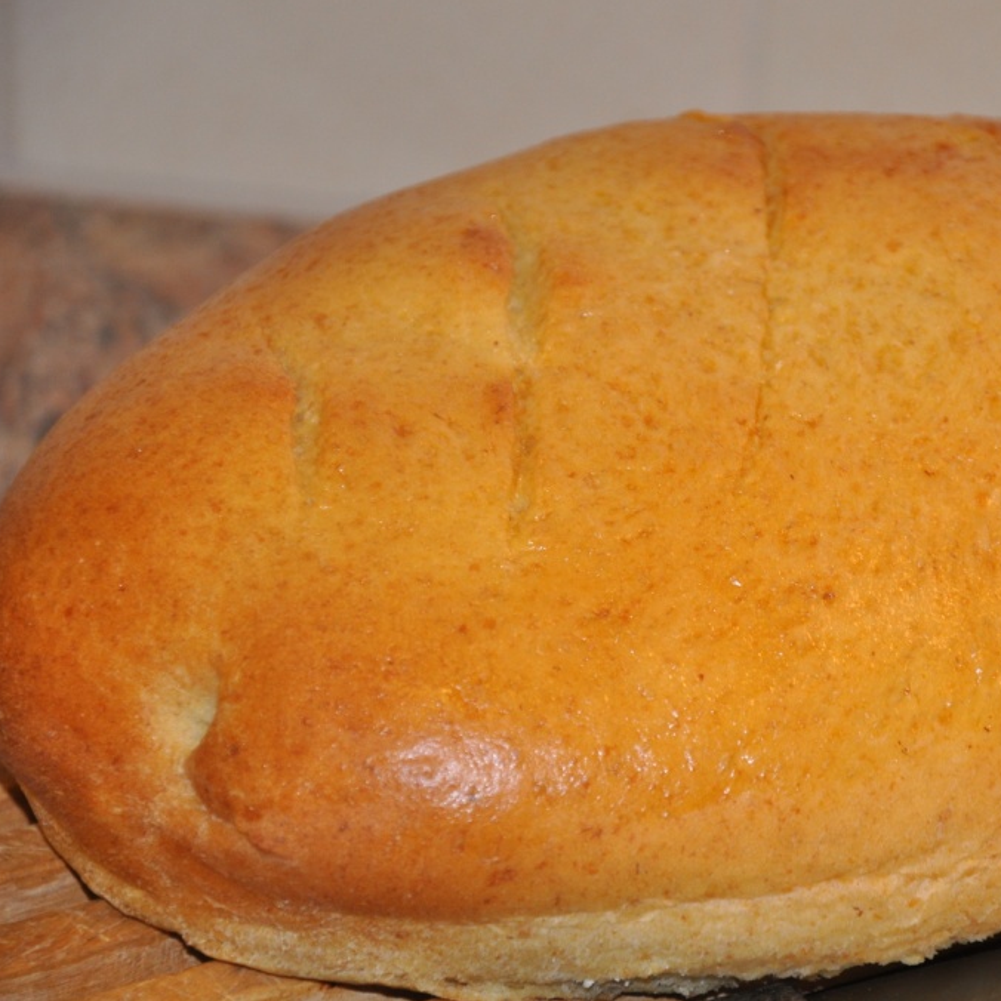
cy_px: 500
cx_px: 734
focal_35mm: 203
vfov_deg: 8.6
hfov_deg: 8.6
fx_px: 6630
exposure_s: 1/60
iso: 800
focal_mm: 105
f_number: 5.6
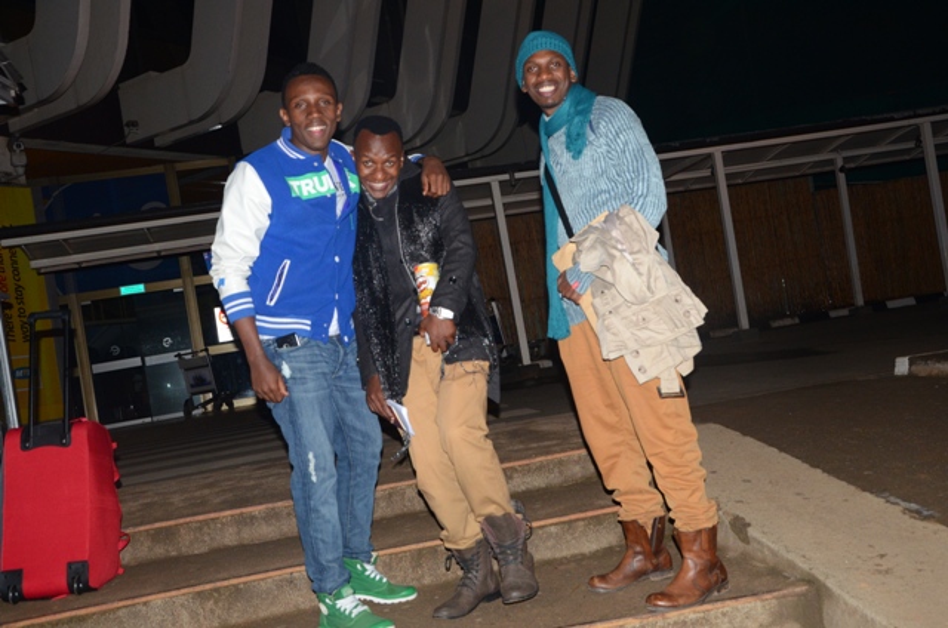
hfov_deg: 49.6
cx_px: 474
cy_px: 314
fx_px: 1025
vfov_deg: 34.1
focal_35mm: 39
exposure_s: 1/250
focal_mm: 26
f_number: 8
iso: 1000
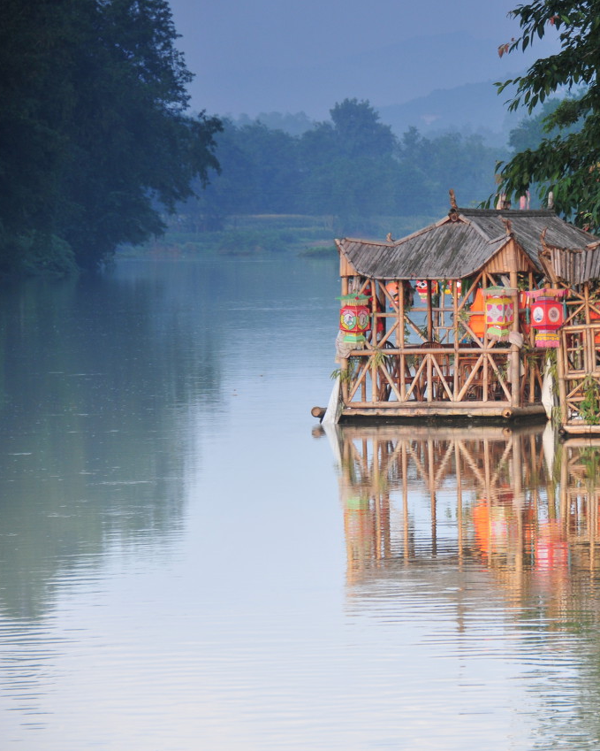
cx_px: 559
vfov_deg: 8.7
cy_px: 376
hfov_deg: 6.9
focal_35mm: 223
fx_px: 4944
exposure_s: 1/40
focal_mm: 105
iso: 200
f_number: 5.6
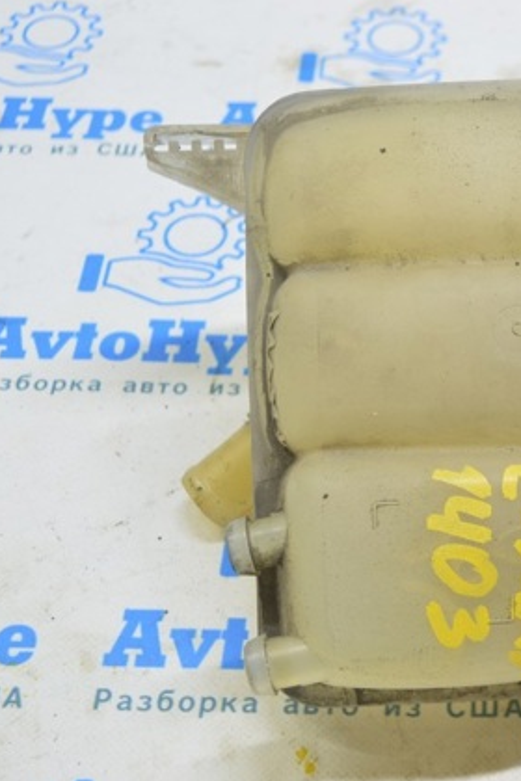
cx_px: 497
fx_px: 1585
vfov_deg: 27.7
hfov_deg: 18.3
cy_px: 391
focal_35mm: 73
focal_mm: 32
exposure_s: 1/20
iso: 400
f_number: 5.6
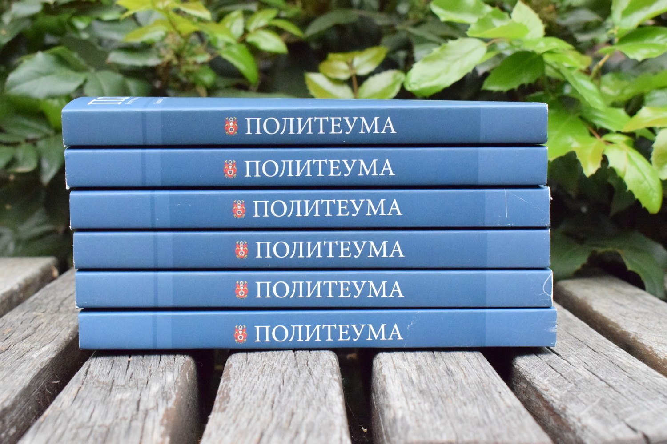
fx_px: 1000
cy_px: 222
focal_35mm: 54
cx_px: 334
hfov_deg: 36.9
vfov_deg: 25.1
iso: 6400
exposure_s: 1/4000
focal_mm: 36
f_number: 9
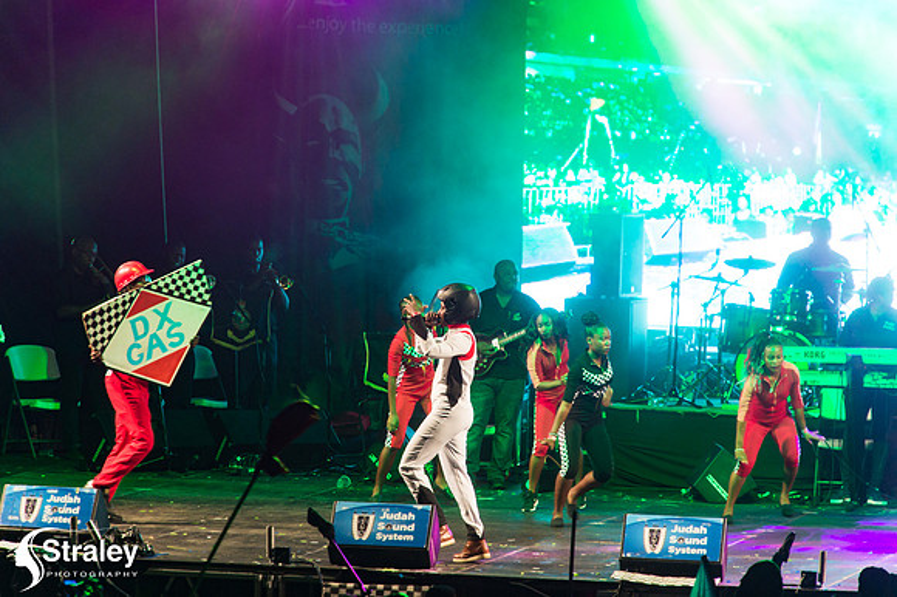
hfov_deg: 6.4
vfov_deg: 4.3
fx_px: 7968
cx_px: 448
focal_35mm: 320
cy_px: 298
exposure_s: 1/200
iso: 3200
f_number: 5.6
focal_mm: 320
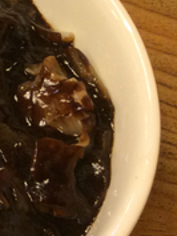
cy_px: 15
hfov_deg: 10.5
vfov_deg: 15.0
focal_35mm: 130
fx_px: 885
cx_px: -178
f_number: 2.4
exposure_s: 1/24
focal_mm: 3.3
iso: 64
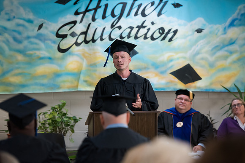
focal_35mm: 160
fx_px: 1089
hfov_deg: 12.8
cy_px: 82
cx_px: 122
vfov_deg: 8.6
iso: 3200
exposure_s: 1/200
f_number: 3.5
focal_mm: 160
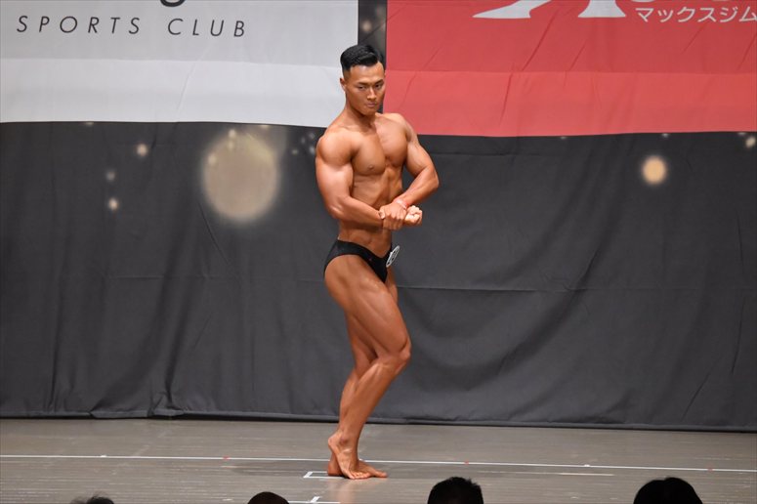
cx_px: 378
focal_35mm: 202
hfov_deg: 10.2
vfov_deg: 6.8
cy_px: 252
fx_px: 4246
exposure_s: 1/400
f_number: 5.6
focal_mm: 135
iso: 6400
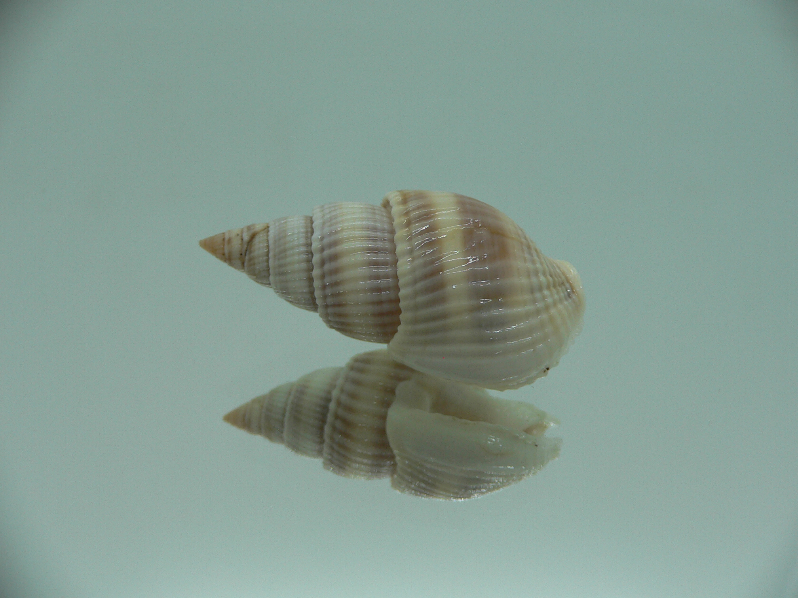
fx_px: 807
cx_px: 399
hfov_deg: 52.6
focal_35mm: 35
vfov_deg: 40.7
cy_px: 299
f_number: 2.8
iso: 80
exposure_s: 1/60
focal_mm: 4.6
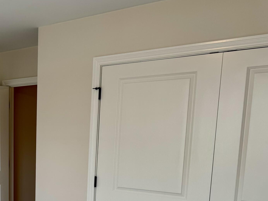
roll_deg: +0.9
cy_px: 202
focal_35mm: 52
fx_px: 402
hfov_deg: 32.9
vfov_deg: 26.5
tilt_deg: -11.1
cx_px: -16
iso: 64
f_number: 1.78
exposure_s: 1/120
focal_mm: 6.76
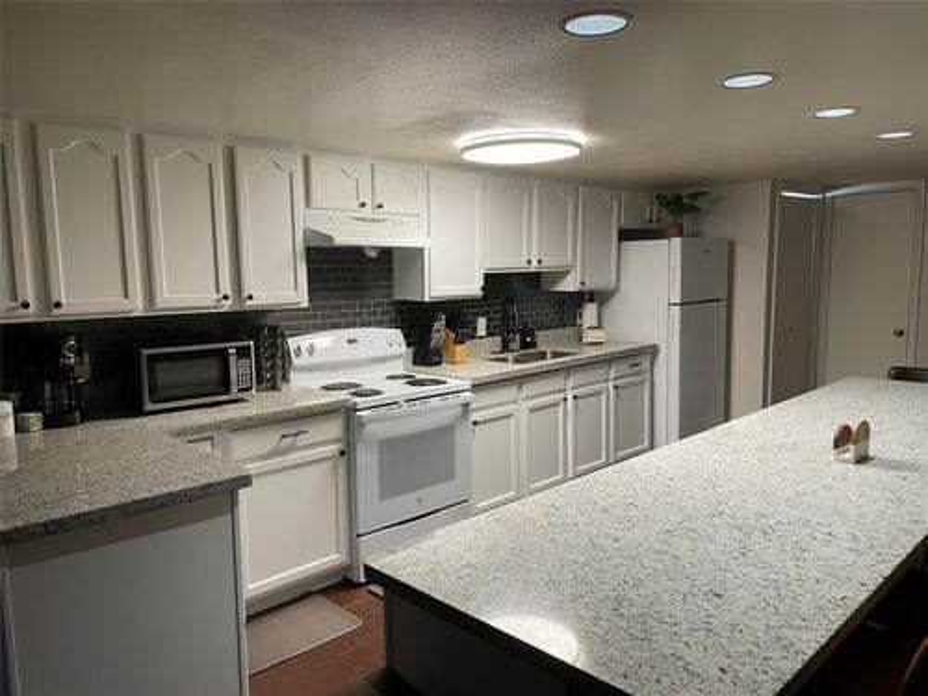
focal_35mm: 26
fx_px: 697
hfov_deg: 67.3
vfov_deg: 53.1
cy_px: 348
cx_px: 464
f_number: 1.6
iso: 125
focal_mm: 4.2
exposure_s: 1/60
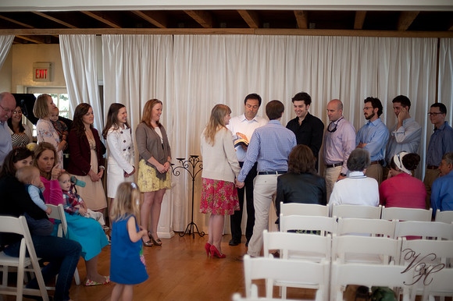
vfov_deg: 27.0
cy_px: 150
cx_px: 226
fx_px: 629
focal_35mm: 50
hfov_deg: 39.6
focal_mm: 50
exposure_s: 1/320
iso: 200
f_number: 1.4
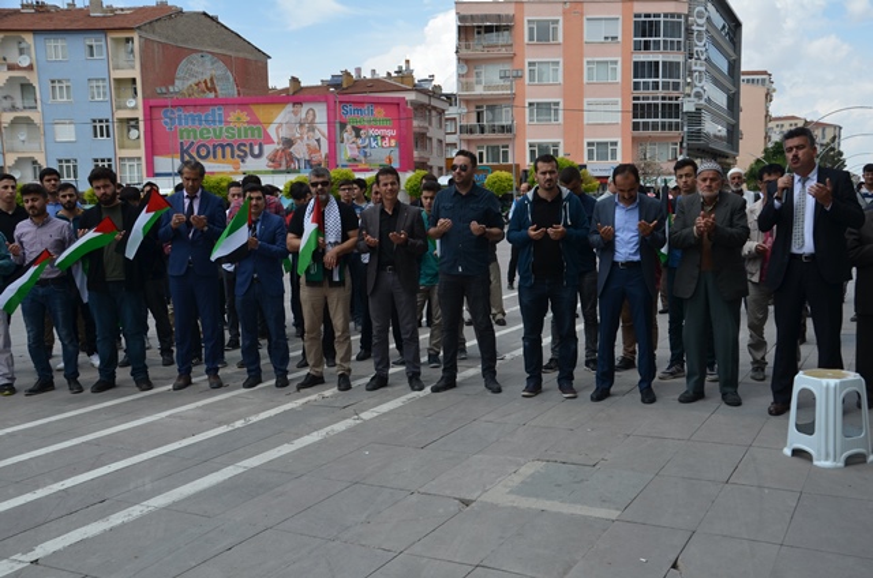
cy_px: 289
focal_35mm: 36
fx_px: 871
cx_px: 436
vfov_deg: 36.7
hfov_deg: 53.2
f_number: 8
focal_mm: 24
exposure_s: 1/250
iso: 110
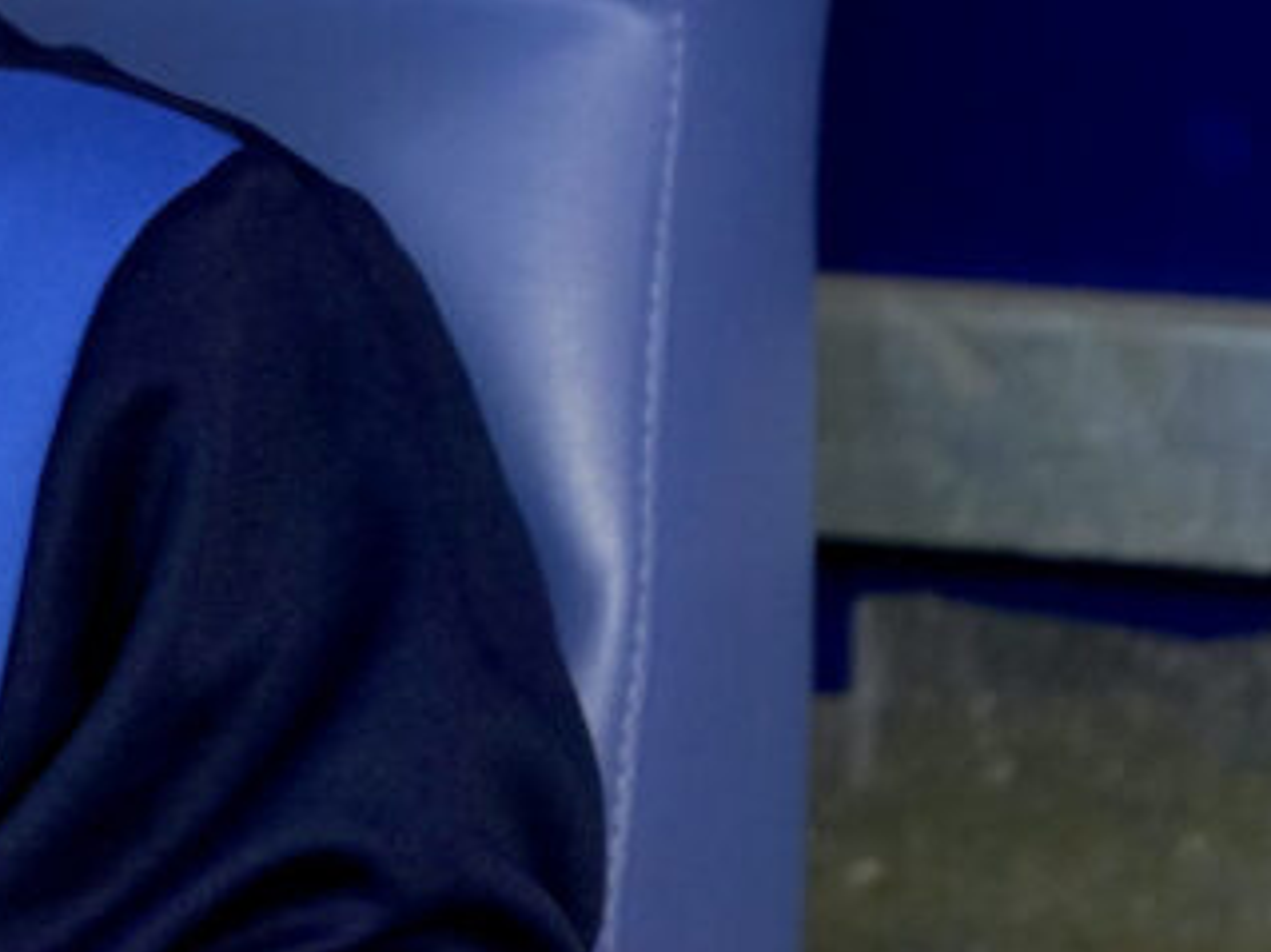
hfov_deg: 3.2
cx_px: -88
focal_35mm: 618
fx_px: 22683
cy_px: -271
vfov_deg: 2.4
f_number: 3.5
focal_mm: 200
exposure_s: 1/1250
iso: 2000
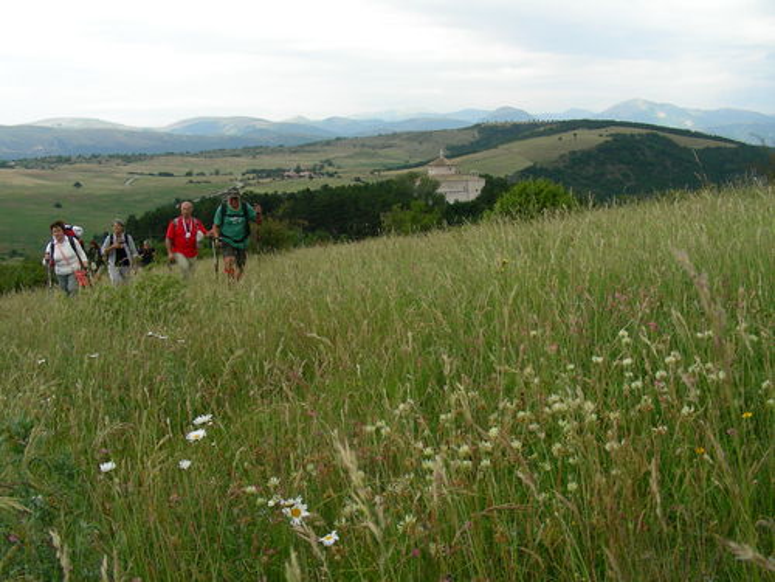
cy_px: 291
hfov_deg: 49.0
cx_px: 388
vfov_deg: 37.7
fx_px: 851
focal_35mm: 38
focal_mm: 6.3
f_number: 4
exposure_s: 1/290
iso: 50
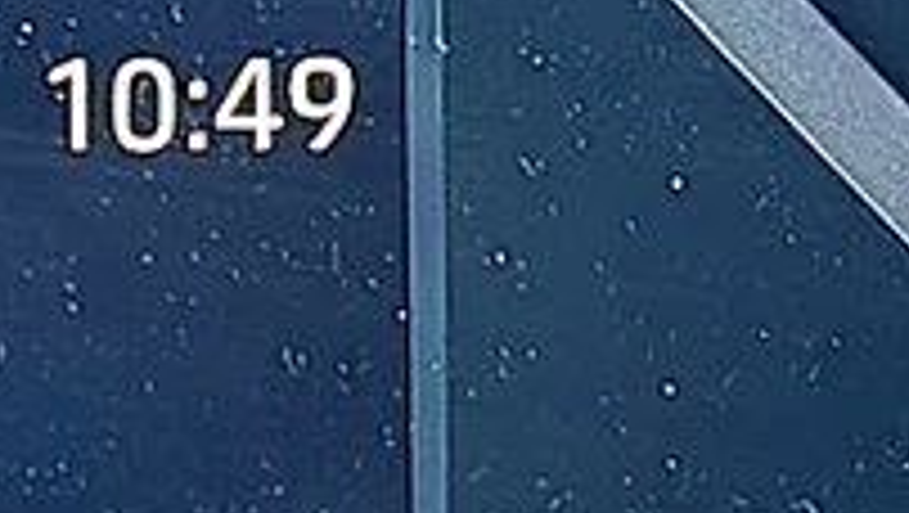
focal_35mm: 166
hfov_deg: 12.8
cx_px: -32
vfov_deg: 7.3
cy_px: 353
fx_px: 4004
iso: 250
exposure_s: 1/40
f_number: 1.78
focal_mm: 6.86
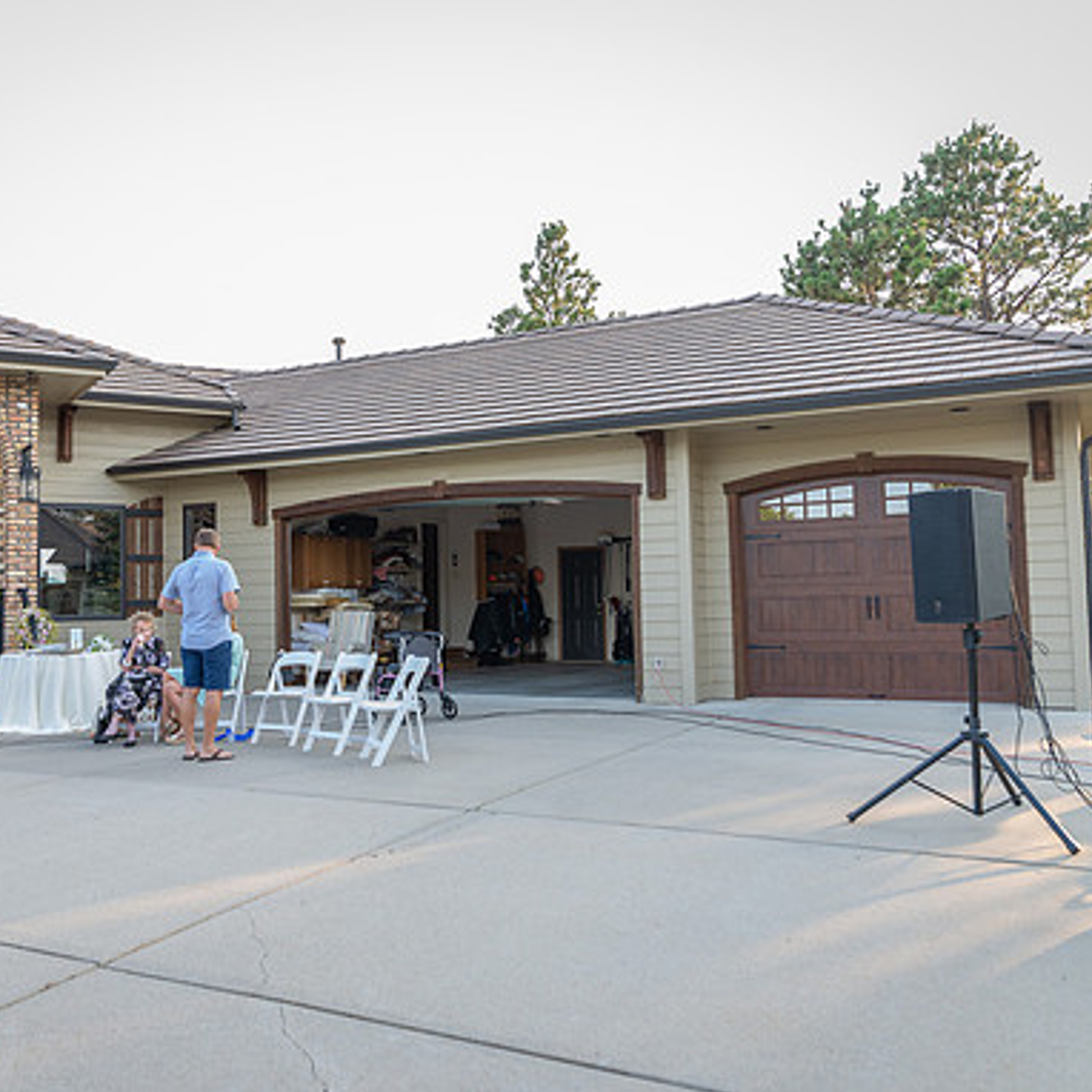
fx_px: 1106
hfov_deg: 52.2
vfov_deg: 52.5
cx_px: 443
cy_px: 550
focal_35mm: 31
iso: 400
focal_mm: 24
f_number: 3.5
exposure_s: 1/160
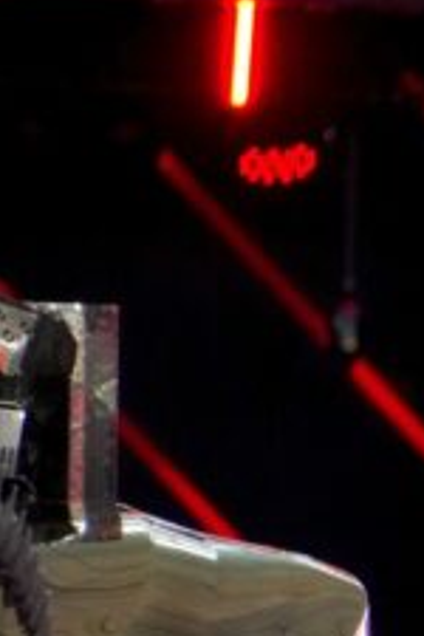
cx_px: 760
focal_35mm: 1538
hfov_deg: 0.9
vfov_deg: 1.3
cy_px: 382
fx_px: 27169
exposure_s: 1/320
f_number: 6.3
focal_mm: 300
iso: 6400
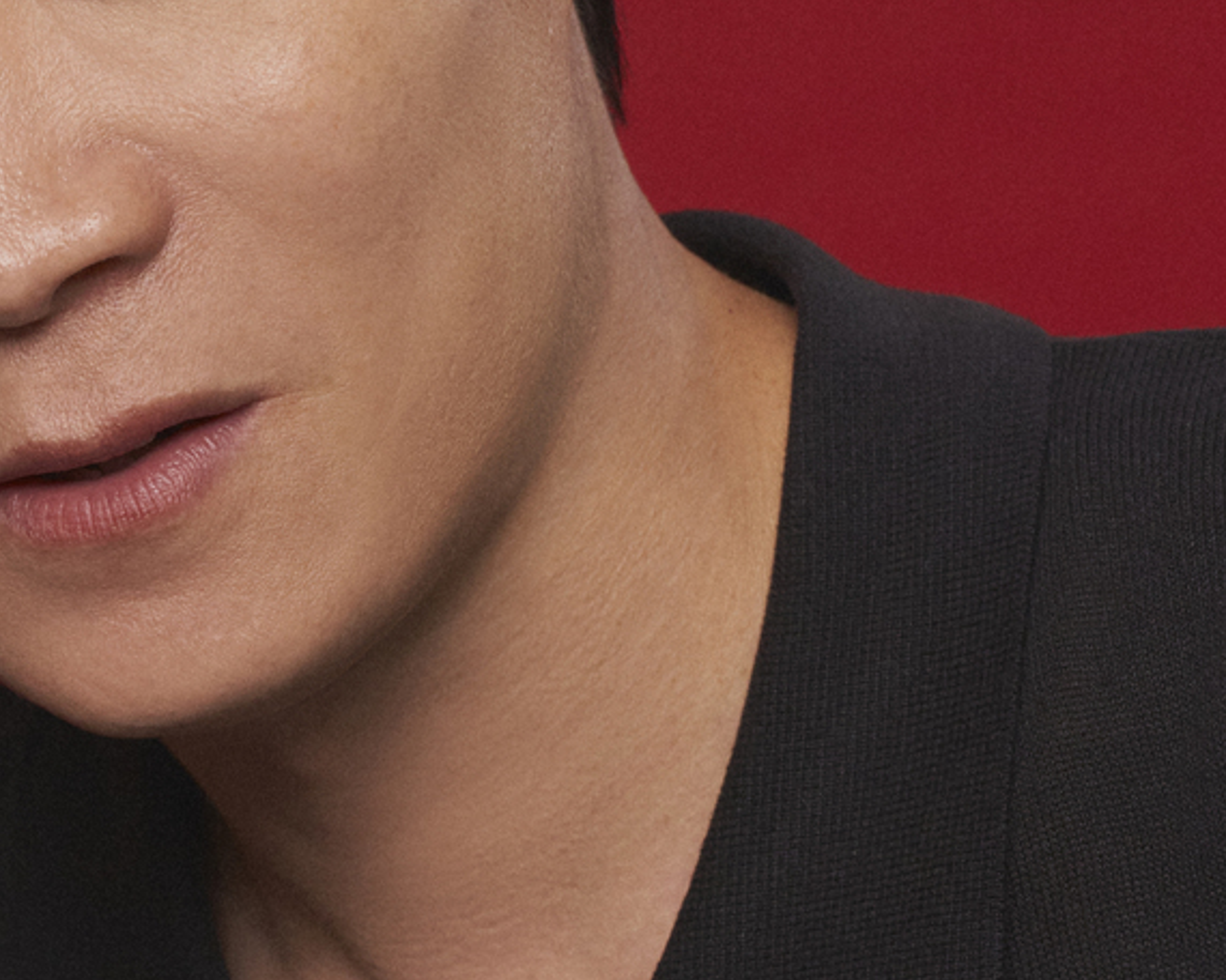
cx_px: 230
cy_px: 802
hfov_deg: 8.0
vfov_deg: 6.4
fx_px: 8781
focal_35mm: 242
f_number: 6.3
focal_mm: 70
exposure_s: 1/160
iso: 800
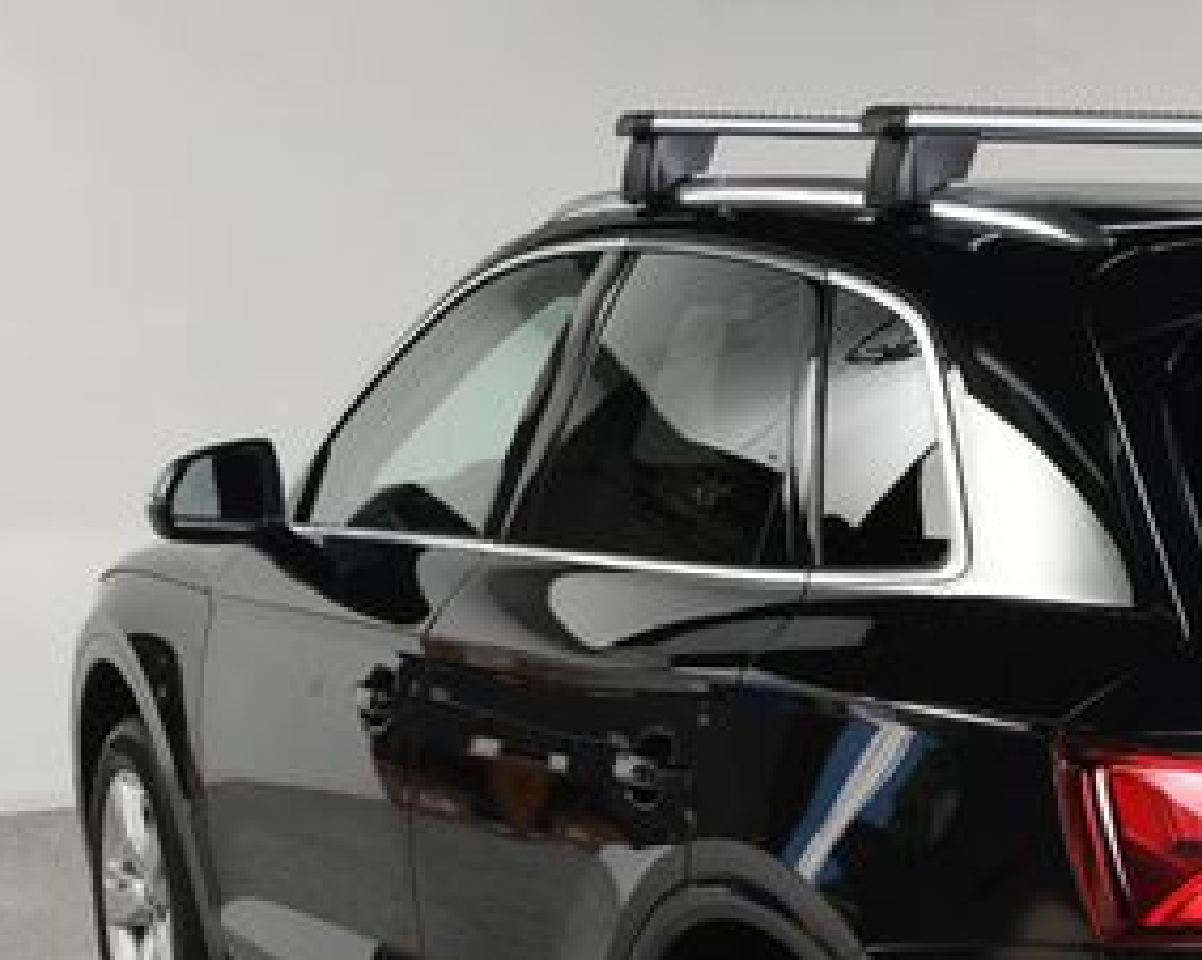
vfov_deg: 17.7
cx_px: 1138
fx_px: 3022
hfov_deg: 21.8
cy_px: 888
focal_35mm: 85
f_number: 9
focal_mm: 27
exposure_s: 1/160
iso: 100
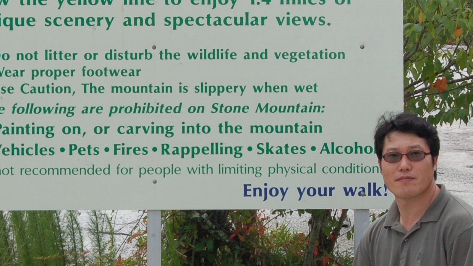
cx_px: 199
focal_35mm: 118
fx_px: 1483
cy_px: 178
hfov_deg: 18.1
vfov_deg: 10.2
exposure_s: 1/400
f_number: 10
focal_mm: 31
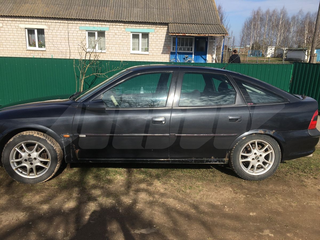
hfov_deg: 61.7
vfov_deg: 48.2
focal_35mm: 29
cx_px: 160
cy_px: 120
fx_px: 268
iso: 25
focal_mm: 4.15
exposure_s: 1/2024
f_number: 2.2
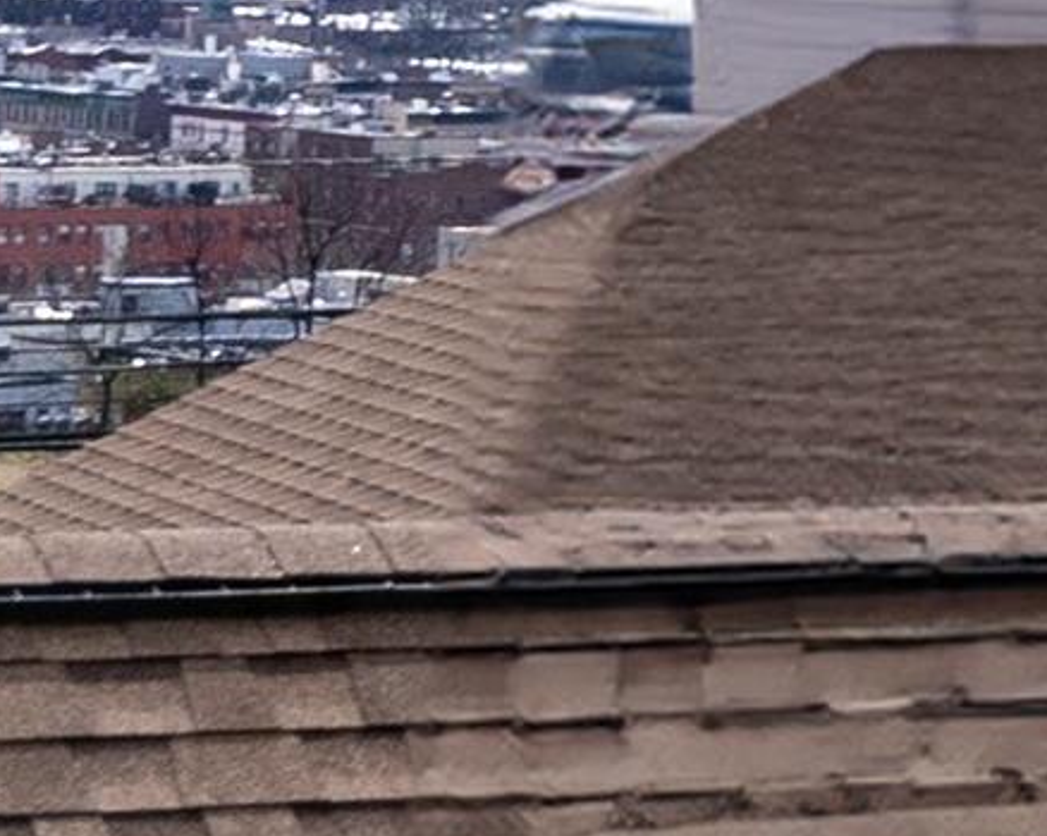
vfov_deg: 6.5
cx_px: 2474
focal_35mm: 237
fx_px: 7341
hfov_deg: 7.6
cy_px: -288
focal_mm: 24
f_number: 8
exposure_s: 1/800
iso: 500
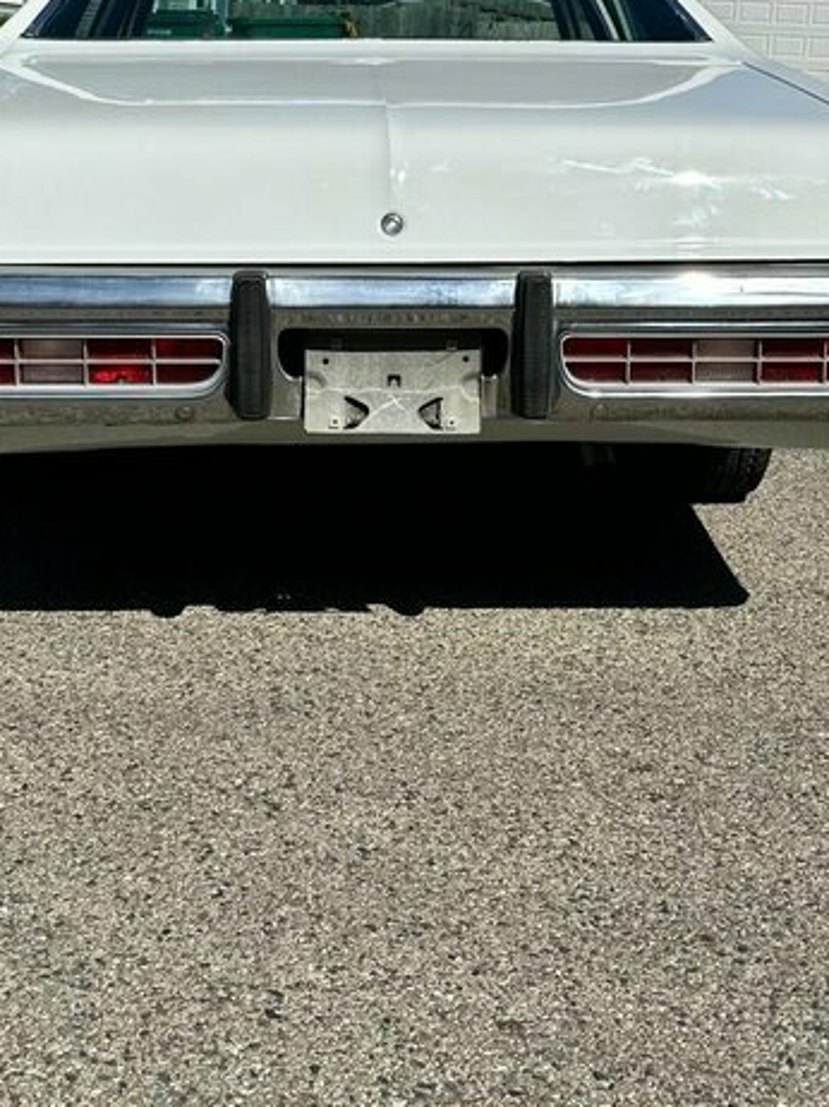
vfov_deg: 35.9
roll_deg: -2.6
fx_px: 1662
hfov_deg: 28.0
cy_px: 264
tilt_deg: -6.5
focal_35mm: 52
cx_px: 403
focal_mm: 6.86
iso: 80
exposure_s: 1/9709
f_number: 1.78
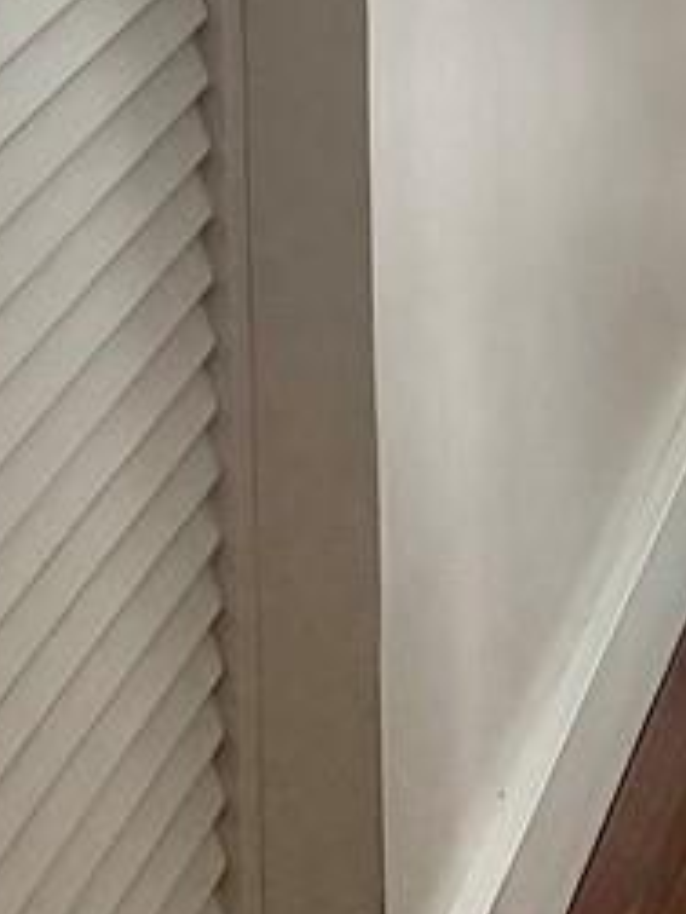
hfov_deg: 8.4
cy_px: -925
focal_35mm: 165
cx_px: 1514
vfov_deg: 10.9
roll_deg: +0.8
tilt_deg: -4.4
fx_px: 4360
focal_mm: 5.96
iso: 64
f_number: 1.6
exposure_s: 1/323
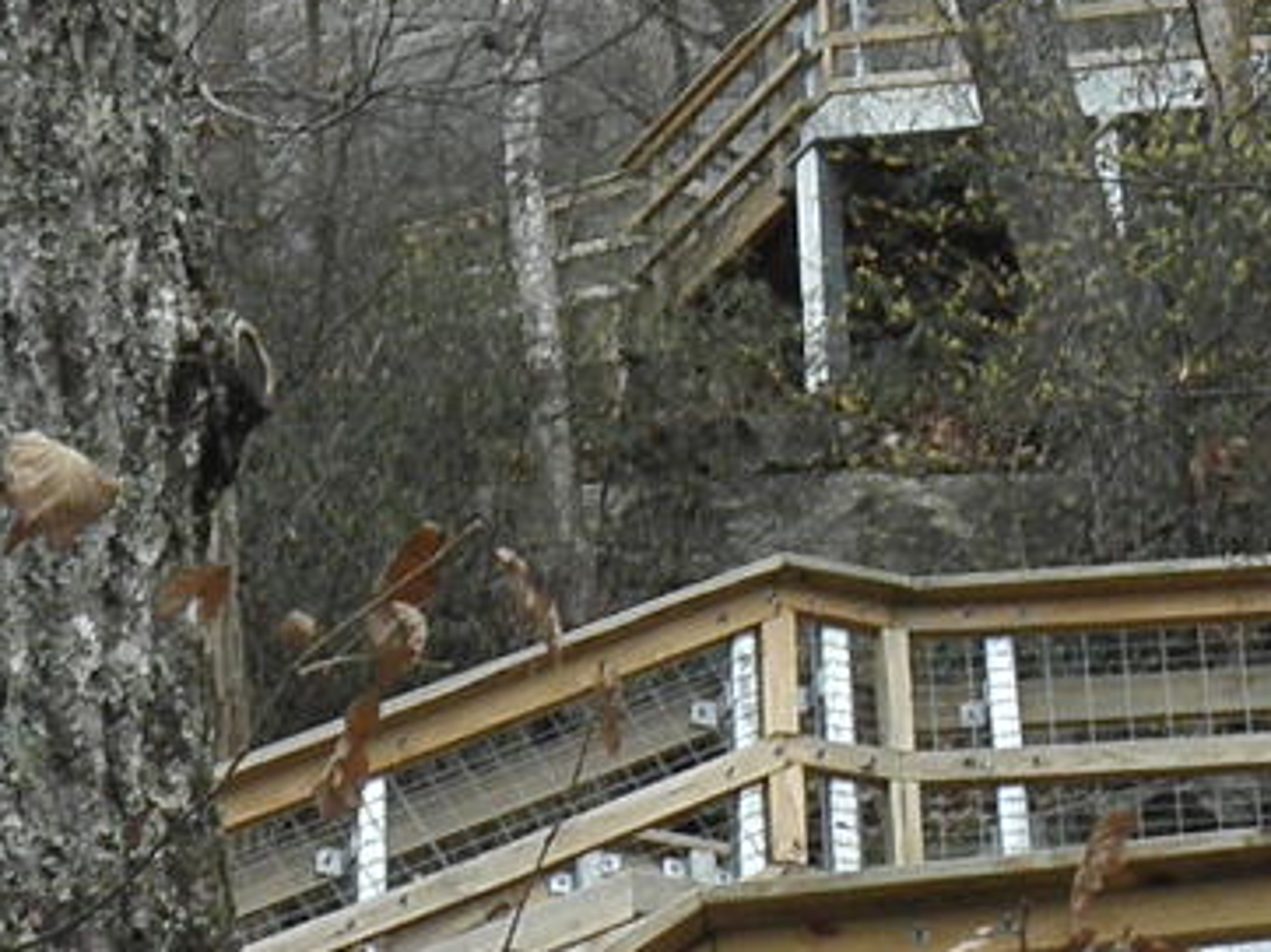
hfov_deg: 10.8
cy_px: 172
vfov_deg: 8.0
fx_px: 6751
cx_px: 604
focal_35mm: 184
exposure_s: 1/80
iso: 64
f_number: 3.5
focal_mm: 4.6
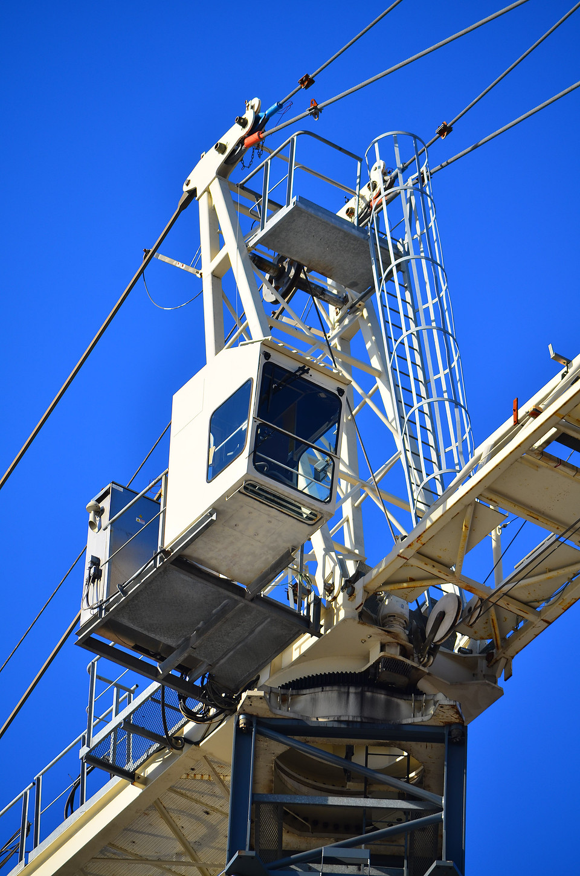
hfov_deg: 4.3
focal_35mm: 315
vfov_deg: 6.6
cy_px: 438
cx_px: 290
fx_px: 7649
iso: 100
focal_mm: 210
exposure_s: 1/500
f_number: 5.3
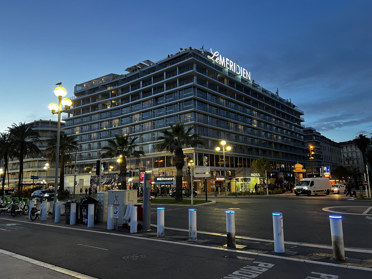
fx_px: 279
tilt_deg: +8.5
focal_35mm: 26
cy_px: 140
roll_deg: +1.1
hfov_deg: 67.3
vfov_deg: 53.1
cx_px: 186
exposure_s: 1/50
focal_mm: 5.7
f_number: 1.5
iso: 200
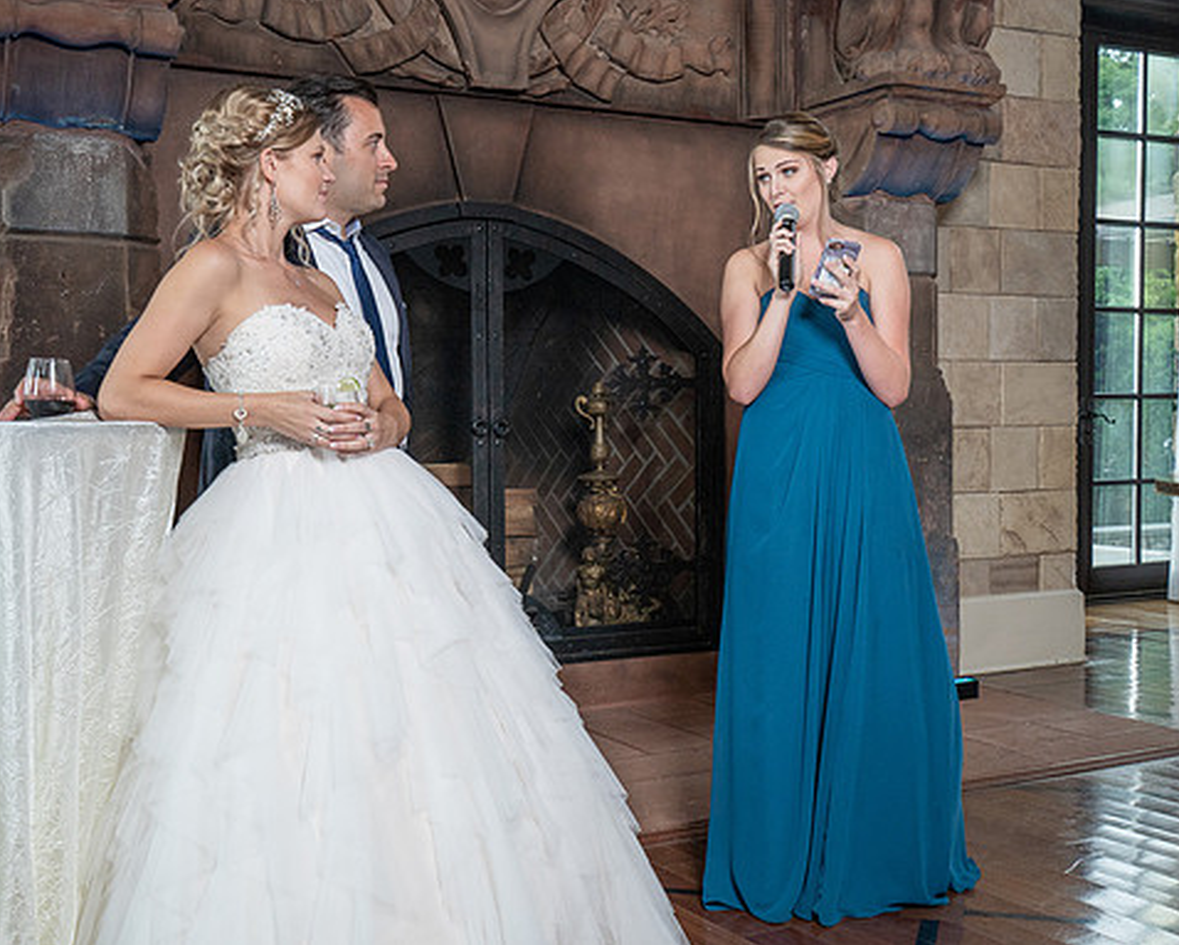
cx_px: 617
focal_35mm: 45
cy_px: 474
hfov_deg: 41.1
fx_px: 1571
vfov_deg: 33.5
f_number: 5.6
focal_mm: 35
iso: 1600
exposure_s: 1/100
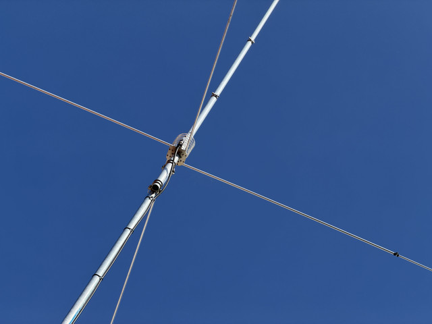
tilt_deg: +58.6
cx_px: 216
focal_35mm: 100
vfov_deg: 14.8
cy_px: 162
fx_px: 1248
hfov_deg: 19.6
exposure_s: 1/638
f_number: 2.8
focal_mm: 16.89
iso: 32
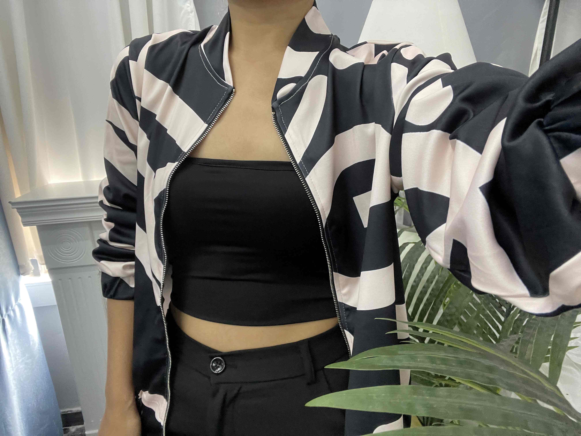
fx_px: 386
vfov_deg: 58.9
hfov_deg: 73.9
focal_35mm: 23
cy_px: 218
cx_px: 290
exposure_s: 1/33
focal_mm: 2.71
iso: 320
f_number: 2.2
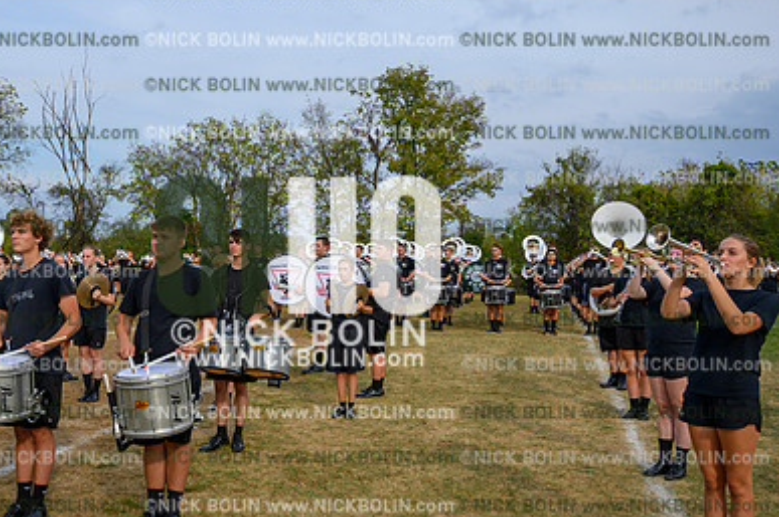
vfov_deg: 31.8
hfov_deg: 46.1
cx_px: 298
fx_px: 908
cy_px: 272
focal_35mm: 42
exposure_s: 1/1600
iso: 200
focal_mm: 28
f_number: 4.5
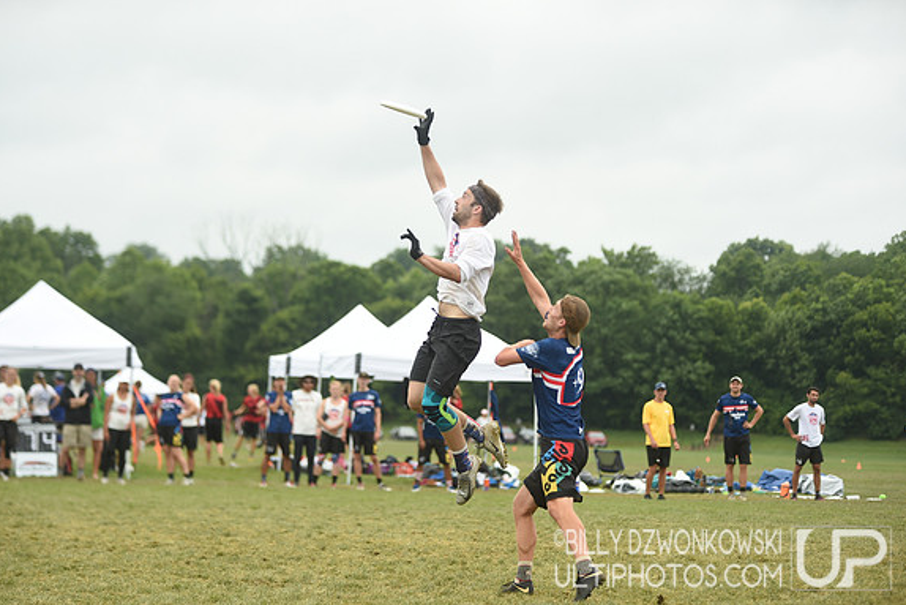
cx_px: 453
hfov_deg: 18.1
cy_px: 302
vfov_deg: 12.1
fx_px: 2844
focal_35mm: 113
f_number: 2.8
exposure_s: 1/1600
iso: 200
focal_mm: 112
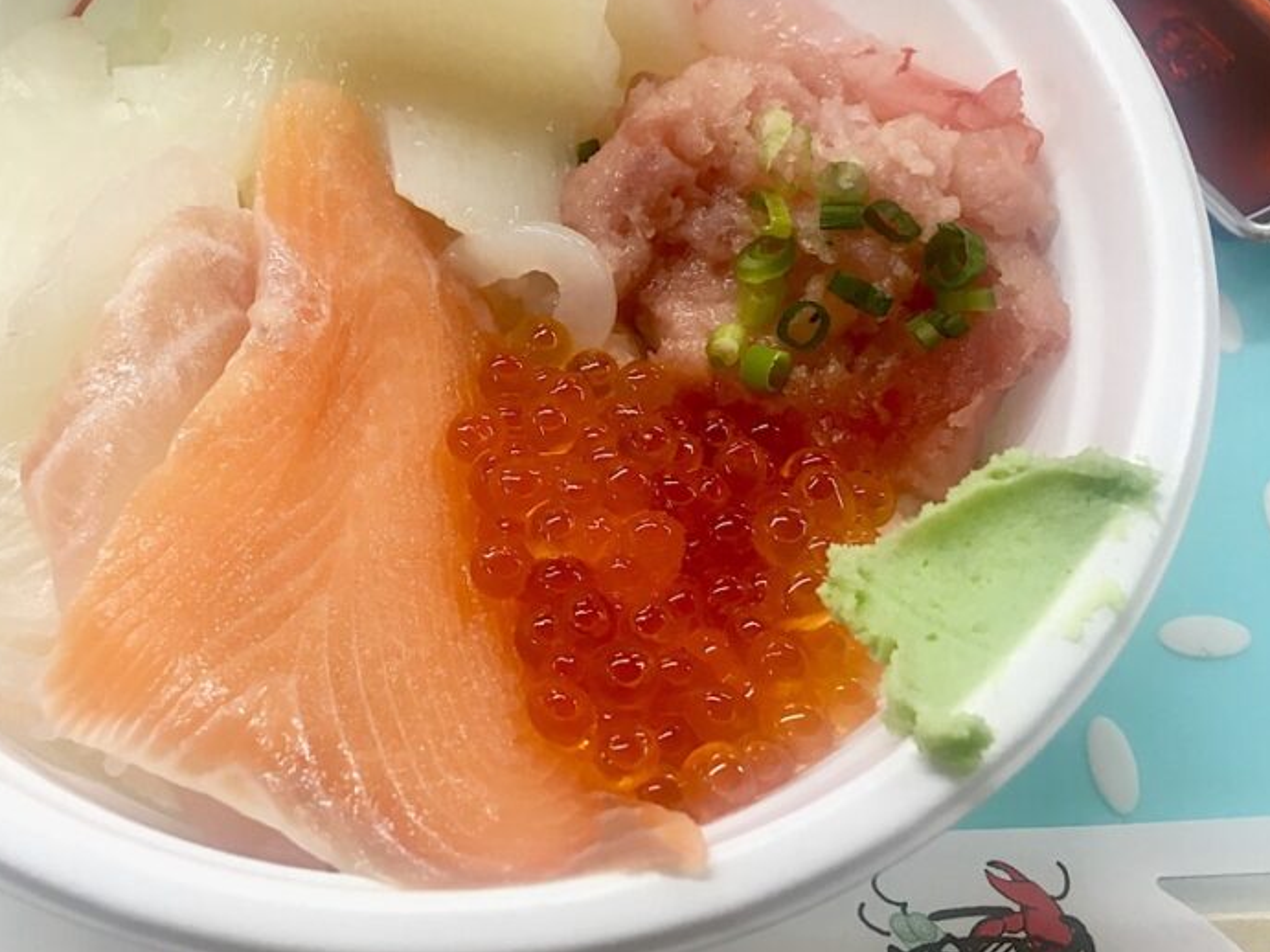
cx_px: 458
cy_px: 323
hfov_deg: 43.4
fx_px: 1577
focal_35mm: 43
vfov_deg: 33.3
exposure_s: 1/30
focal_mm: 4.15
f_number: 2.2
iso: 80
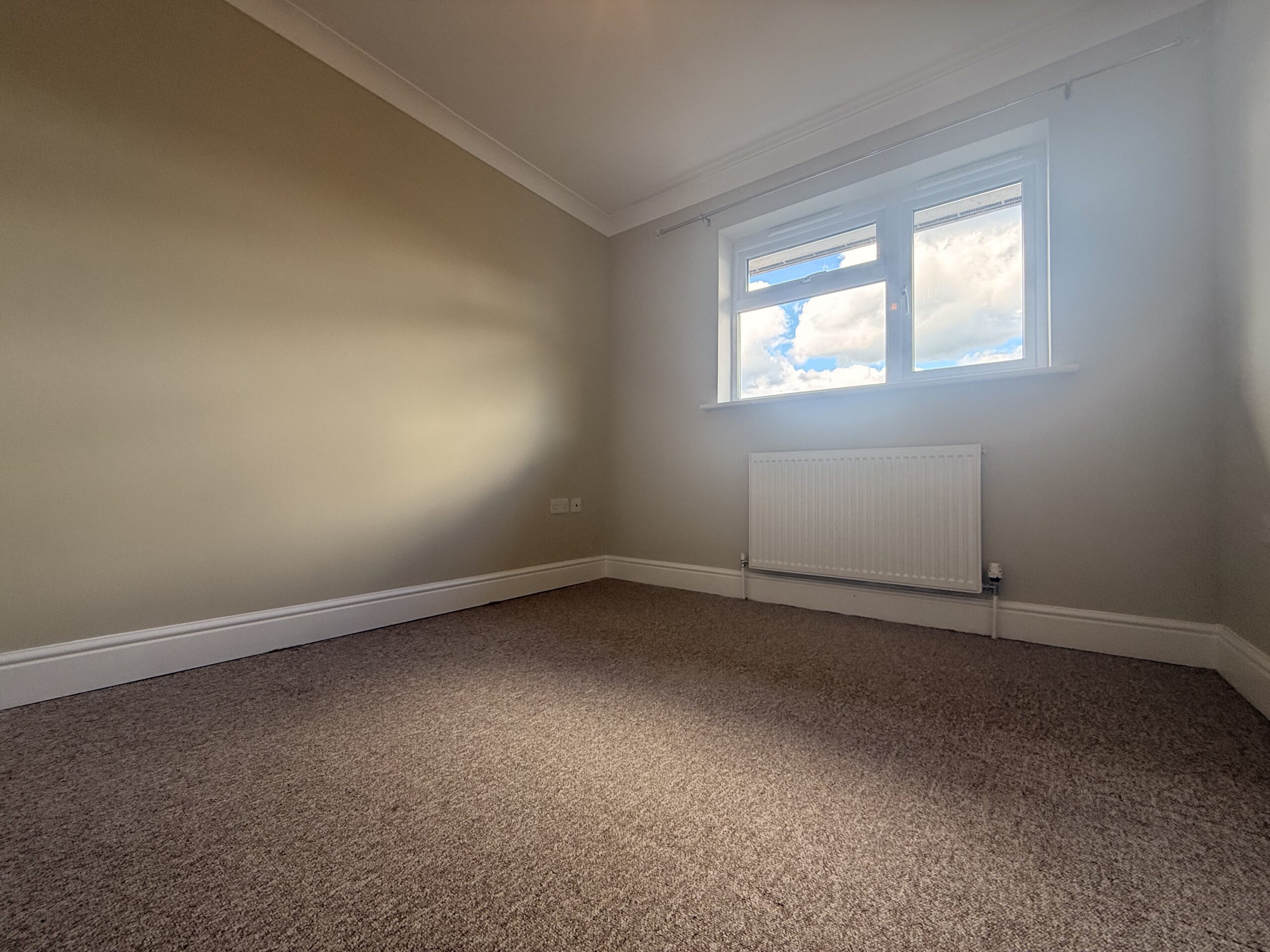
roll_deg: -0.5
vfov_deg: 85.7
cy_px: 476
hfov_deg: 102.1
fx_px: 514
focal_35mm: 14
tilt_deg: +1.9
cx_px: 635
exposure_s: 1/99
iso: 125
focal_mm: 2.22
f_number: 2.2
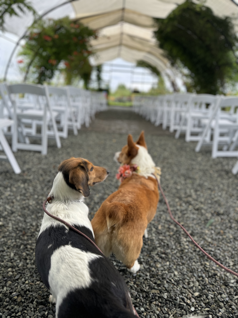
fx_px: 220
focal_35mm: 24
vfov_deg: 71.6
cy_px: 159
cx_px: 119
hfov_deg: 56.8
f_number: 1.78
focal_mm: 6.76
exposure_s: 1/168
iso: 64
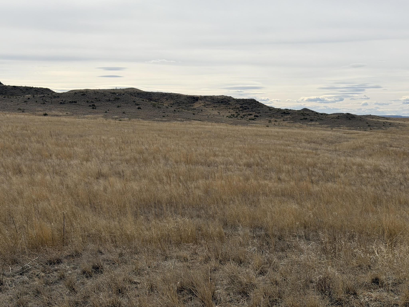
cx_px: 204
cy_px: 154
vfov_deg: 30.3
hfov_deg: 39.7
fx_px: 567
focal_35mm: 48
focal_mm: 6.76
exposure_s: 1/9901
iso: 64
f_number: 1.78
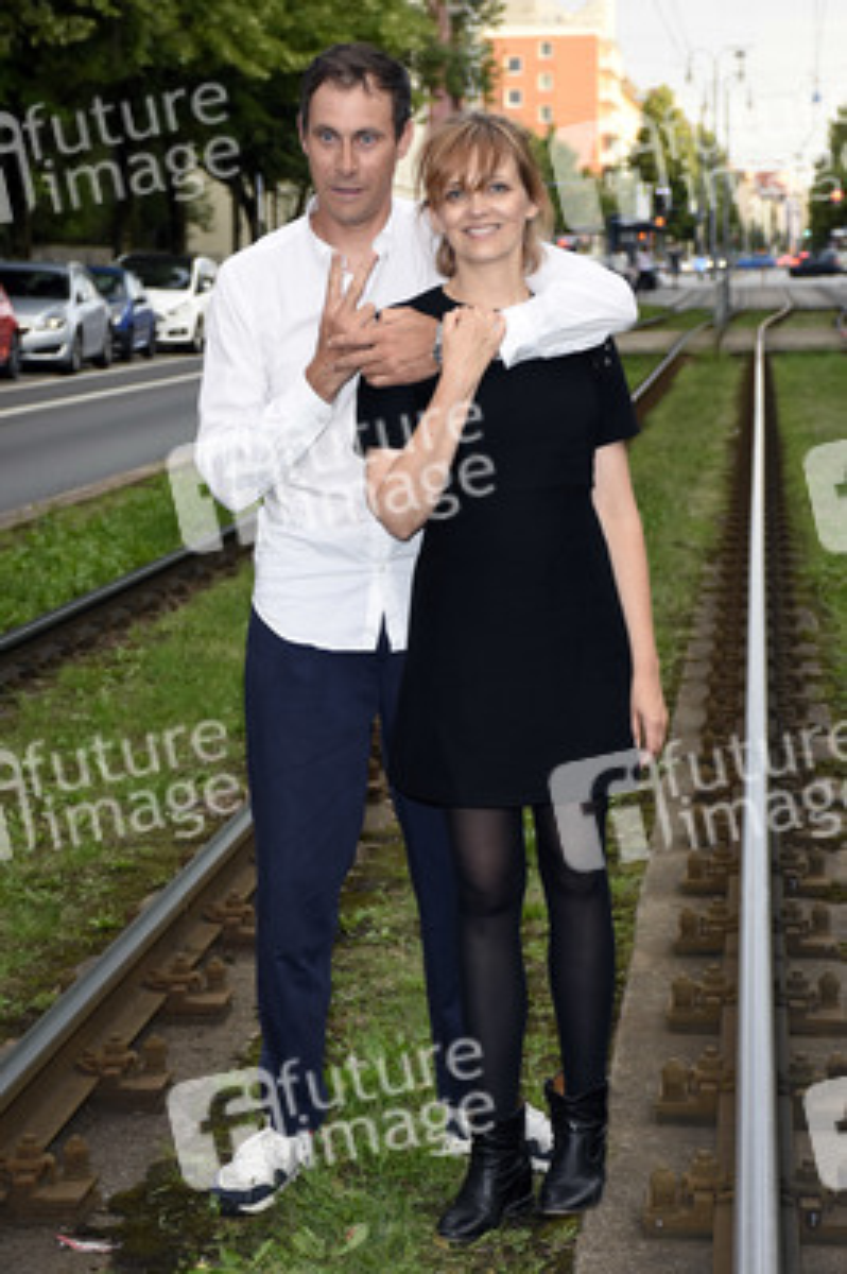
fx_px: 3182
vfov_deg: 22.6
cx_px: 424
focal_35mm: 90
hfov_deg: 15.2
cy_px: 637
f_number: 6.3
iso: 1000
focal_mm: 60
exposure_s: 1/160
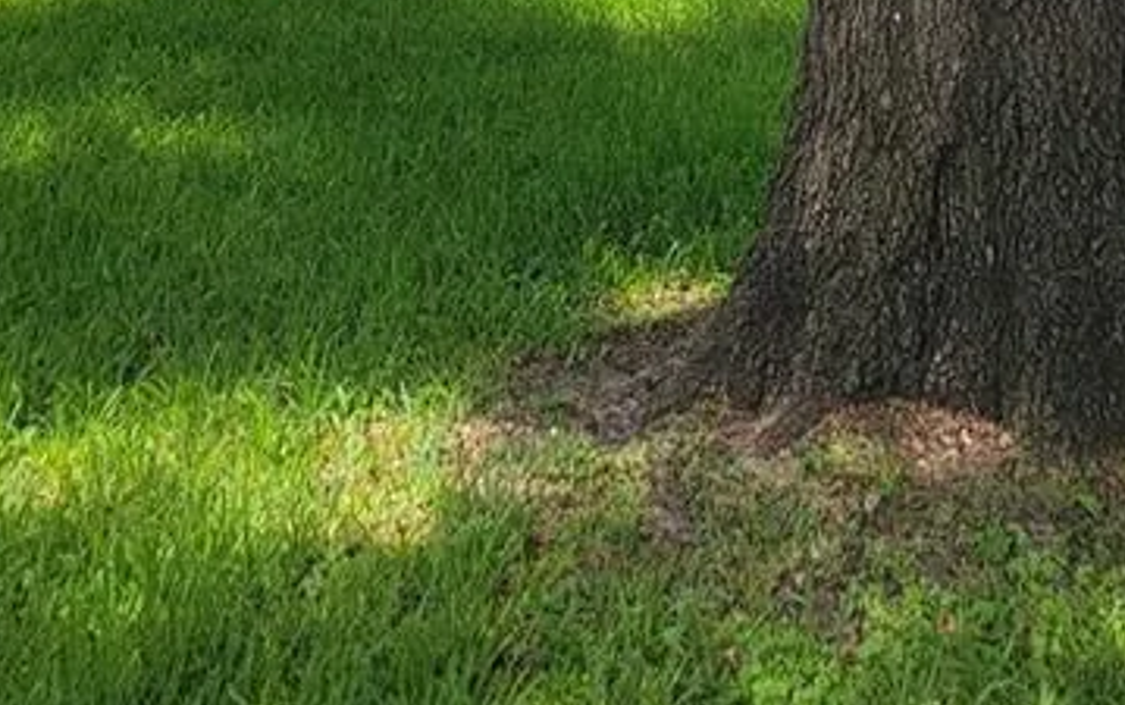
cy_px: -921
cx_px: 736
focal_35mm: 46
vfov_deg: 15.9
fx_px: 1411
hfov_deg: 42.9
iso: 50
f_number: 2.2
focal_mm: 2.2
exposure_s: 1/761
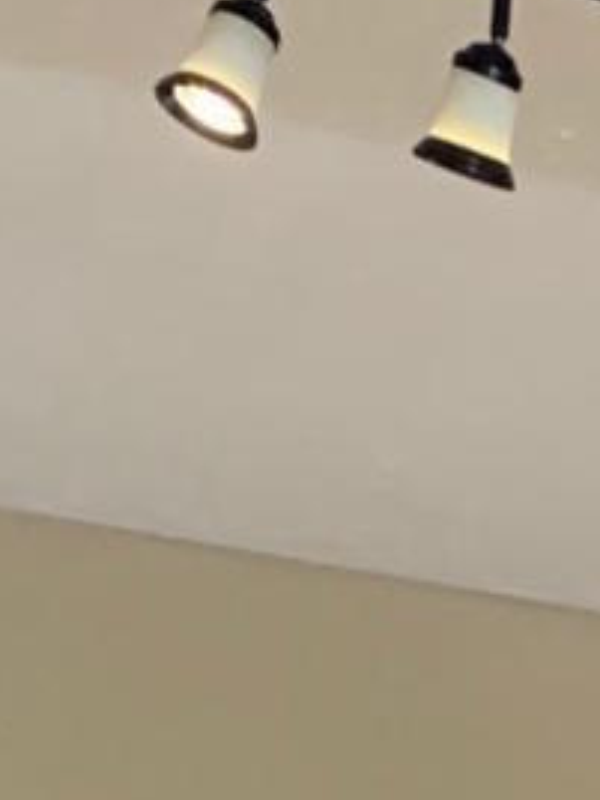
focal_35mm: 194
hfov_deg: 7.4
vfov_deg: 8.8
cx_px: 1081
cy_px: 2221
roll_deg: -0.2
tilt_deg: +2.3
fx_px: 4483
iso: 125
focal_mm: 4.25
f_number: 1.8
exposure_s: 1/60
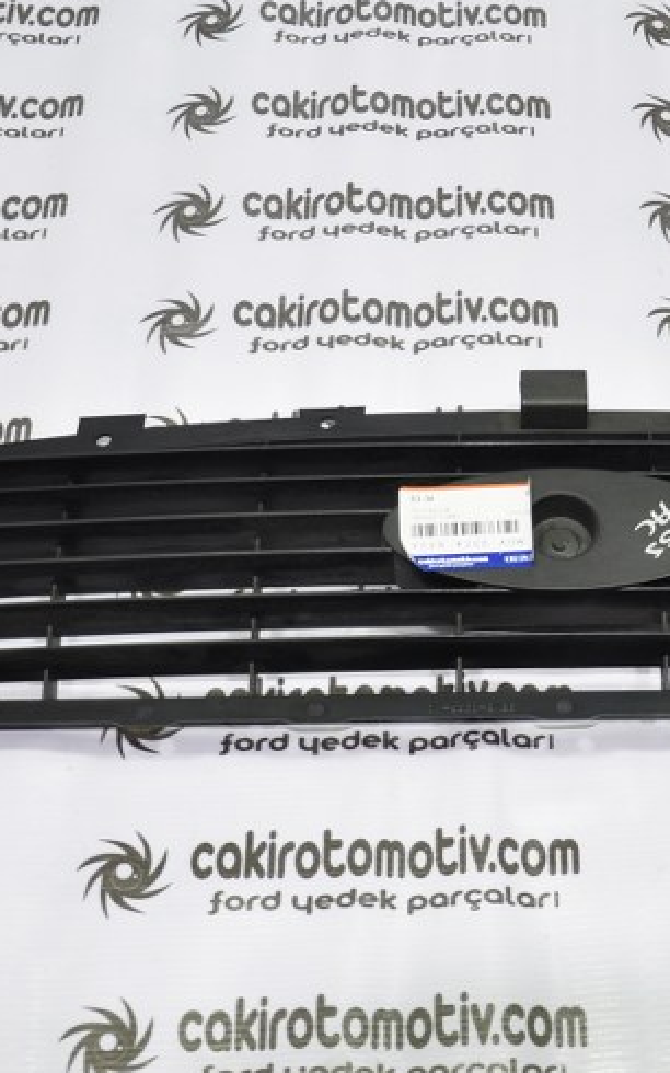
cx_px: 556
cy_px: 565
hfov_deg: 21.7
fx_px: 1723
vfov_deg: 34.6
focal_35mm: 59
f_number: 4.5
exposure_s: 1/40
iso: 200
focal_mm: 21
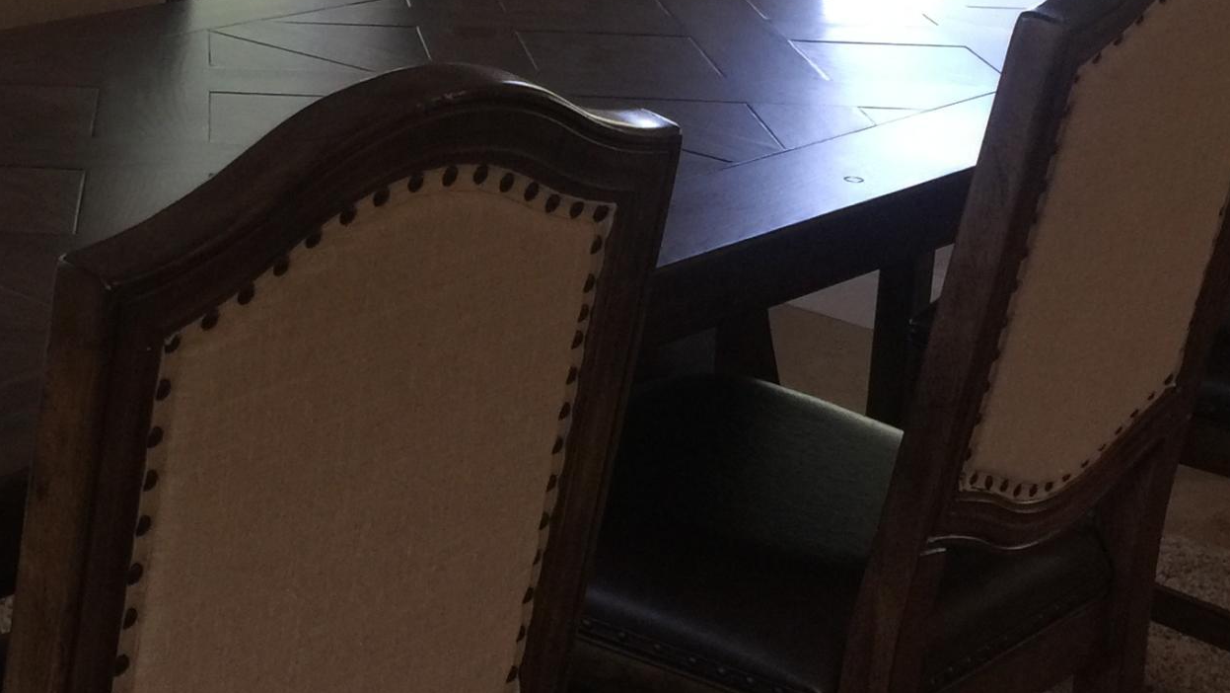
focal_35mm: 76
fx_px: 2479
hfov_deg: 27.2
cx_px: 214
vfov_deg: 15.8
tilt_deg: -16.3
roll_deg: -0.8
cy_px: 149
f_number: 2.2
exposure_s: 1/30
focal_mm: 4.15
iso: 50
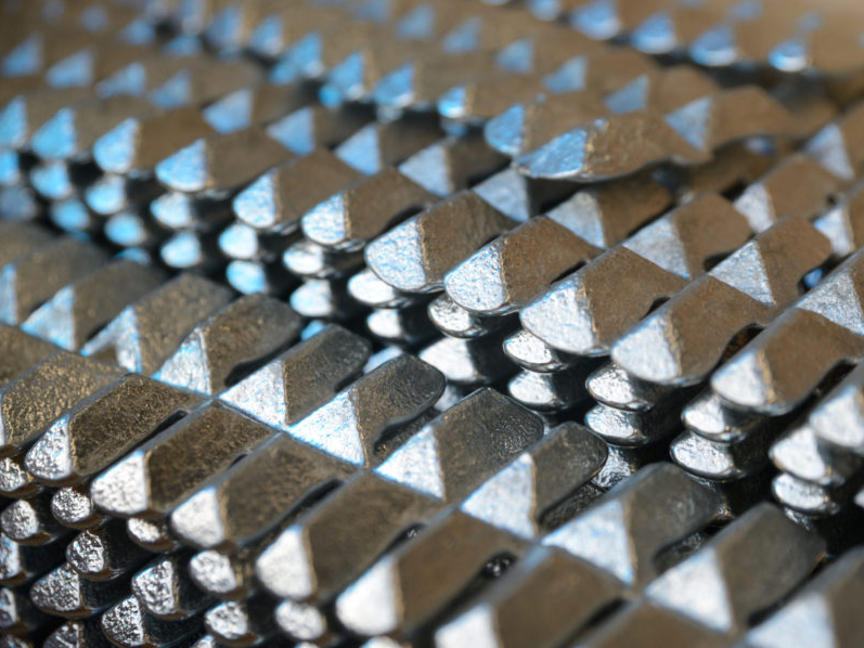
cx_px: 476
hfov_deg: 25.6
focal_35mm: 76
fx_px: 1897
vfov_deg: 19.4
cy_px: 323
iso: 160
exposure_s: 1/100
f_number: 4
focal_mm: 70
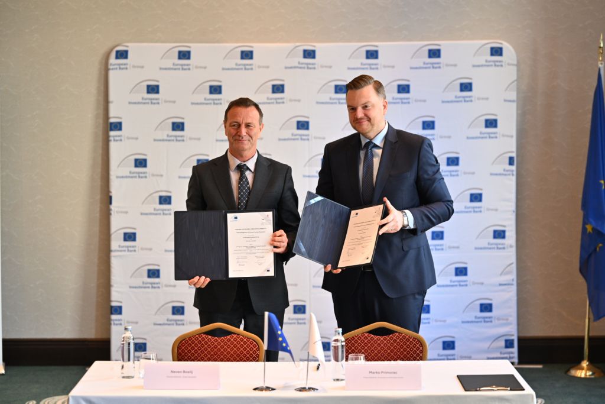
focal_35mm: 89
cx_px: 302
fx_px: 1496
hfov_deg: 22.9
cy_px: 202
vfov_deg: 15.4
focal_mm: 89
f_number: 2.8
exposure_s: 1/250
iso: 1600
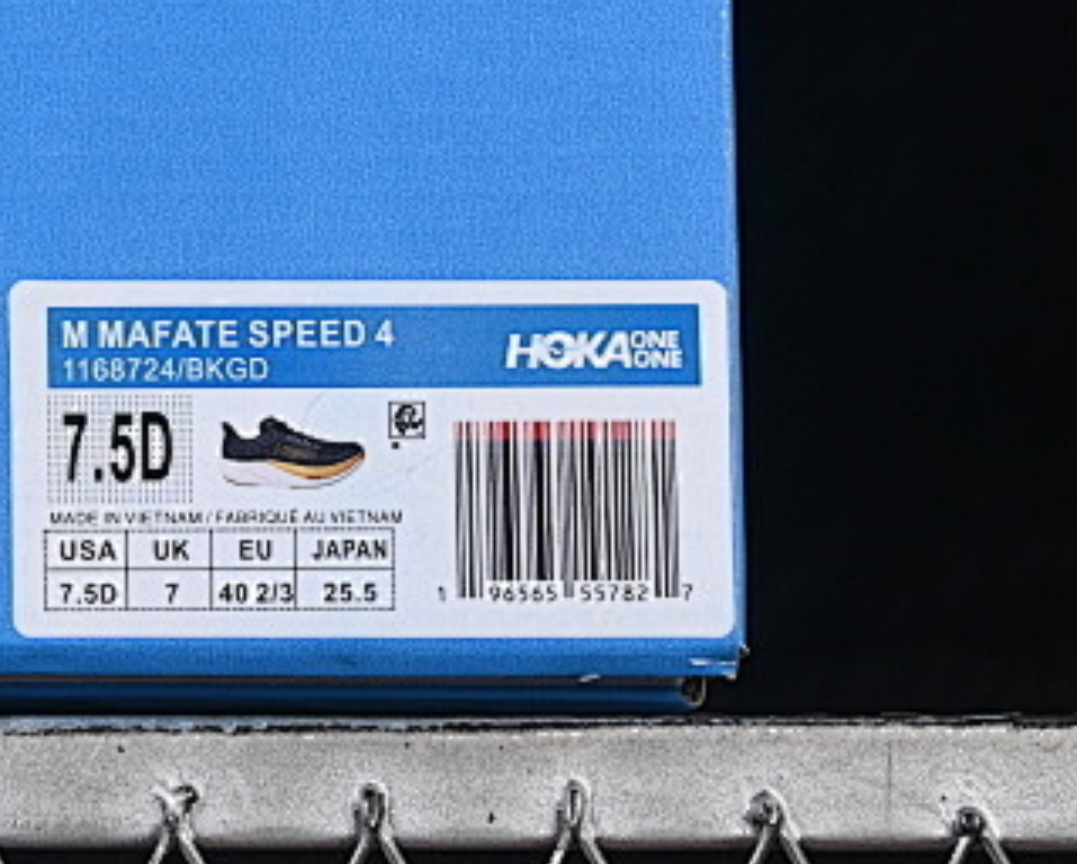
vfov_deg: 6.5
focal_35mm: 238
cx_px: -382
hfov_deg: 8.0
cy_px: -44
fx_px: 7596
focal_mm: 50
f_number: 8
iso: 160
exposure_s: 1/80
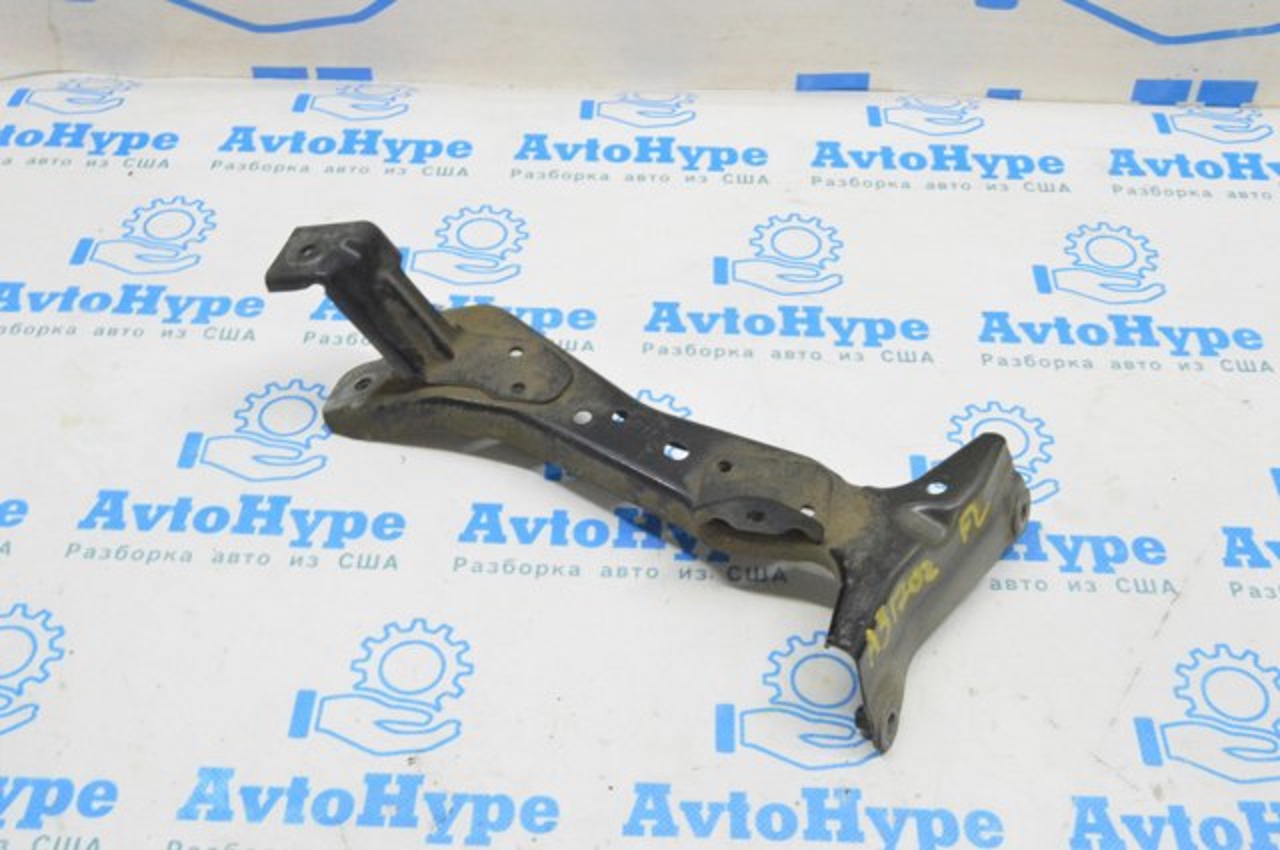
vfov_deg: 31.8
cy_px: 425
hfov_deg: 46.5
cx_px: 640
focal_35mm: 42
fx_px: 1491
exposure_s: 1/15
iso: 6400
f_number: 20
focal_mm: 28
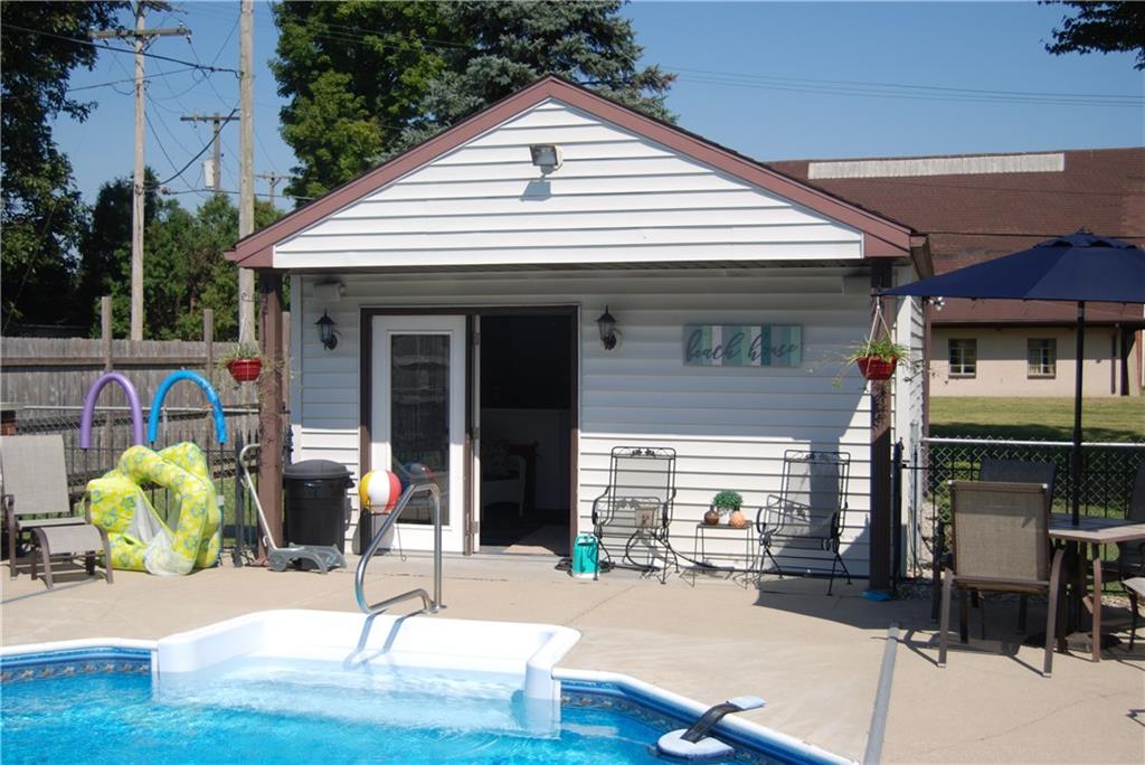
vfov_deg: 31.9
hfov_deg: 46.4
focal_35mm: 42
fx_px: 1337
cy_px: 382
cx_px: 572
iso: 100
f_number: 4.2
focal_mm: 28
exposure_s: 1/1000
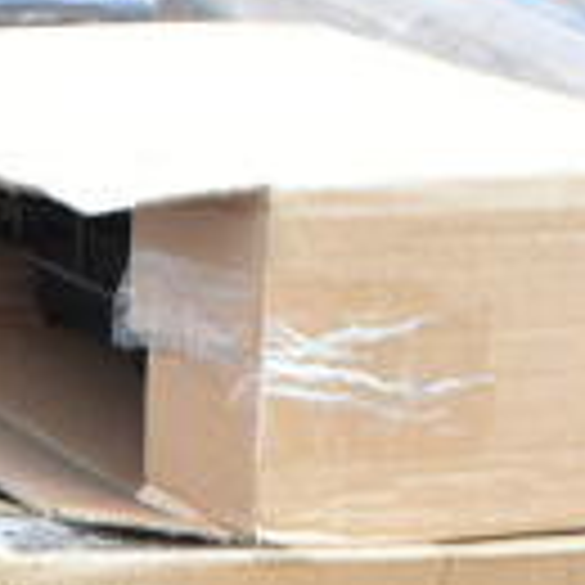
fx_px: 3097
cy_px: 1089
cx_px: 140
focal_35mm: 162
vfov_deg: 10.1
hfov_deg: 10.8
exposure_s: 1/400
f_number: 10
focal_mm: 18
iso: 1600
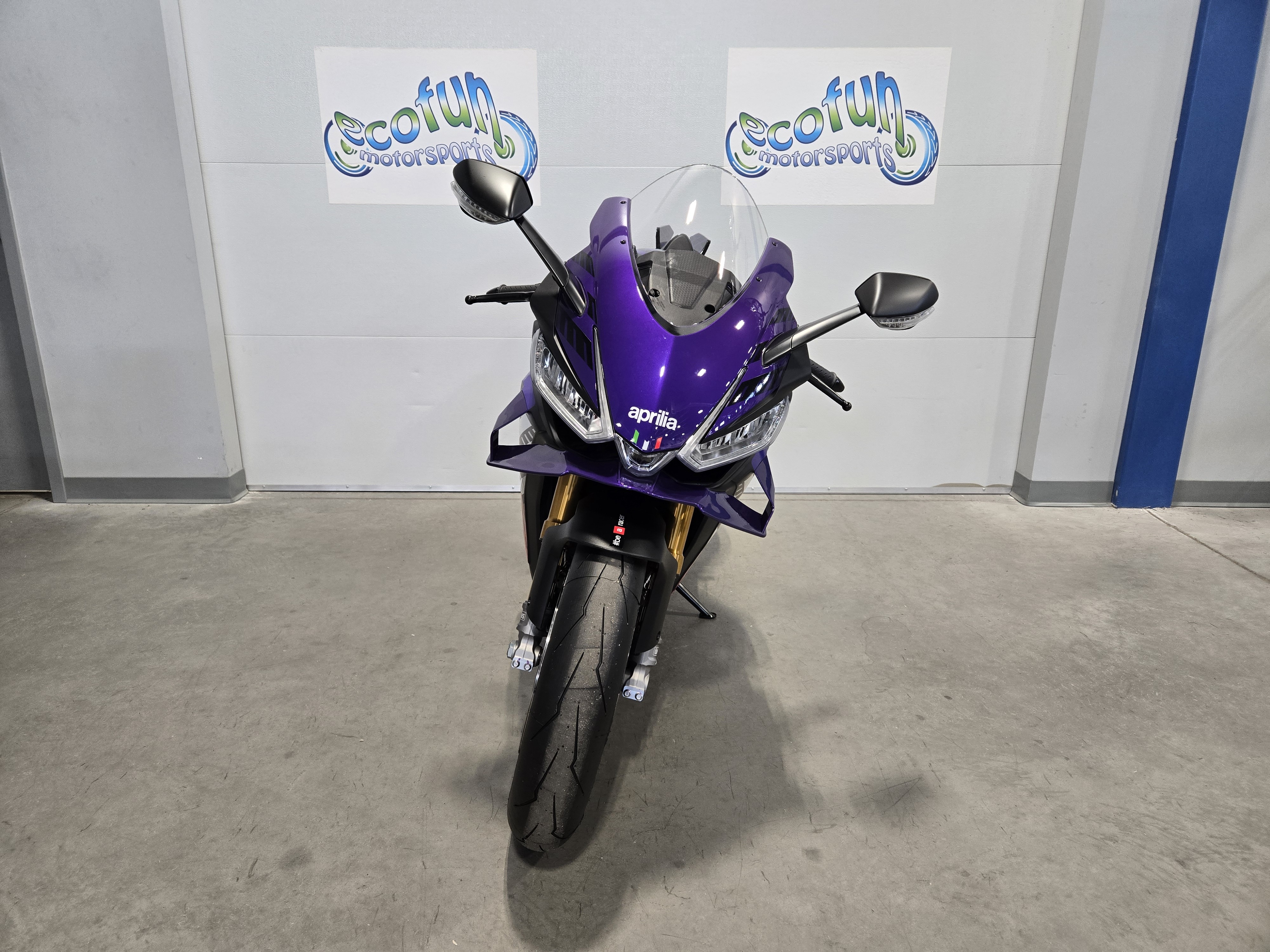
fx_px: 844
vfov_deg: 58.9
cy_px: 476
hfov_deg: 73.9
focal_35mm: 23
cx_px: 635
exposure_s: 1/120
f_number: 1.8
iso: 200
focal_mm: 5.4
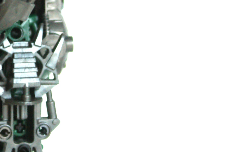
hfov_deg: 14.8
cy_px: 38
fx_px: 914
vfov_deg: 9.5
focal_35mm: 138
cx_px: -11
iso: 400
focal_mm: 28
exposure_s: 1/15
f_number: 3.8
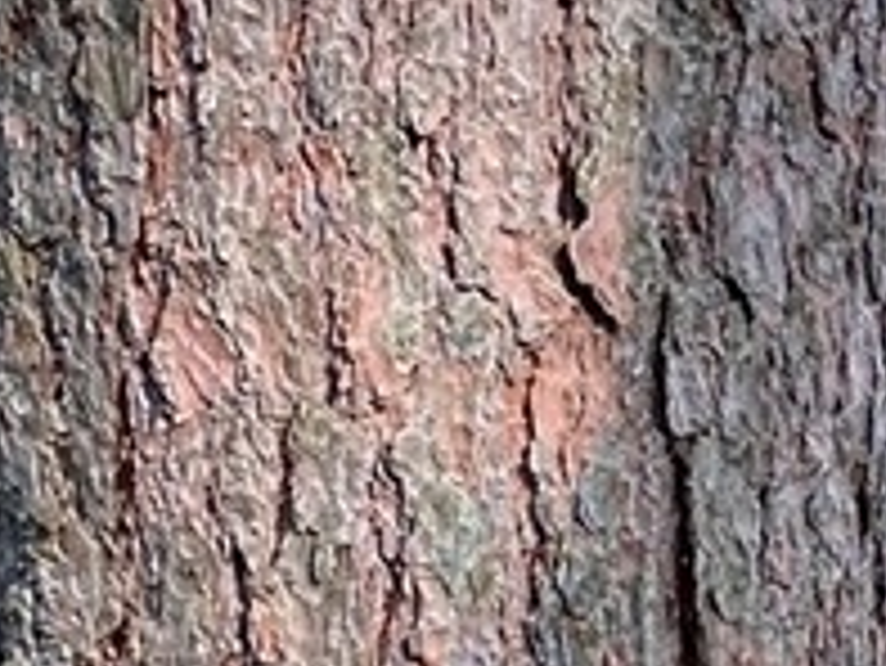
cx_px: 1655
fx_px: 3457
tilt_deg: -4.0
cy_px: 477
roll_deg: -2.3
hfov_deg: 13.0
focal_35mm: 135
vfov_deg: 11.0
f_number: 1.8
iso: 64
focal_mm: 4.25
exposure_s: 1/72
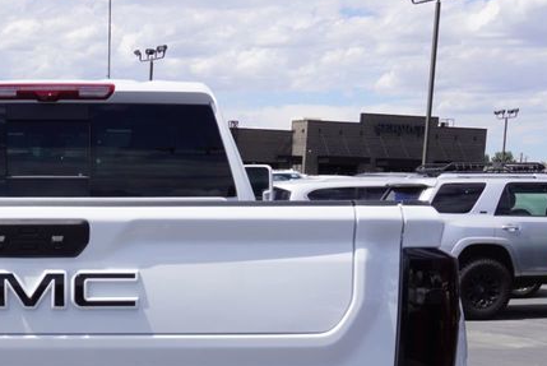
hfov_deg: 25.9
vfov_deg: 17.5
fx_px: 1144
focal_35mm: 75
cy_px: 420
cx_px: 33
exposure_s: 1/160
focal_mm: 21
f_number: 10
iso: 100
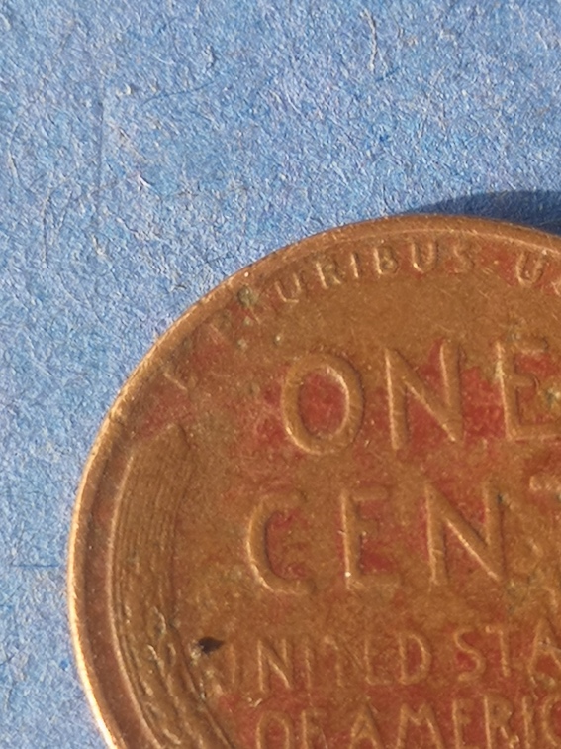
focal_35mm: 135
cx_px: 280
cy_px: 374
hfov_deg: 11.0
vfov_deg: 14.6
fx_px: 2917
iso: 50
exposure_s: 1/252
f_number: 1.8
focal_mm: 5.58
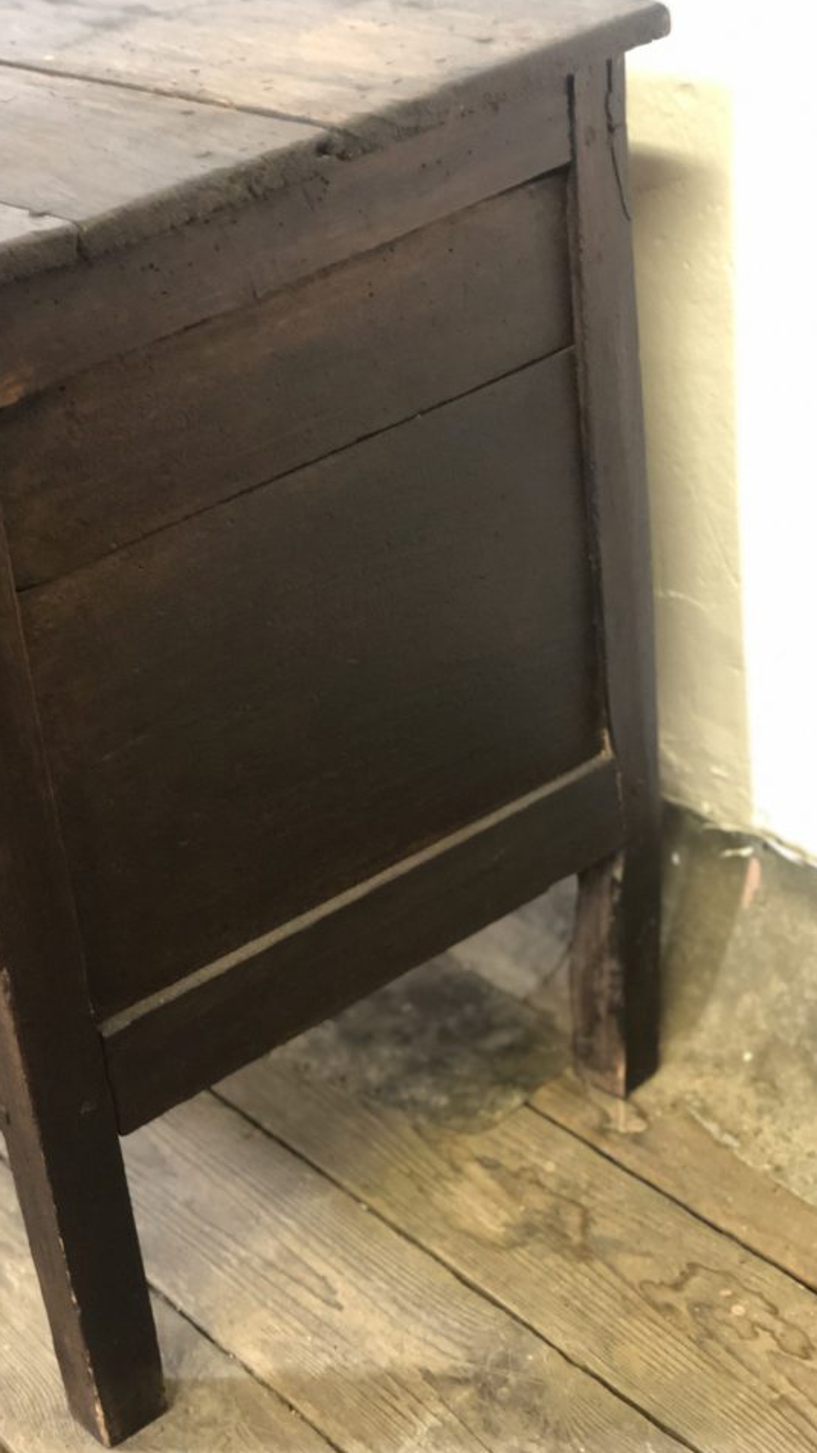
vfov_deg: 34.3
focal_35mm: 61
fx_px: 2349
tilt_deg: -27.3
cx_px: 298
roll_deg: +6.7
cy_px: 677
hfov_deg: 19.7
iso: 160
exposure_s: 1/9
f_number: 2.4
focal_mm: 6
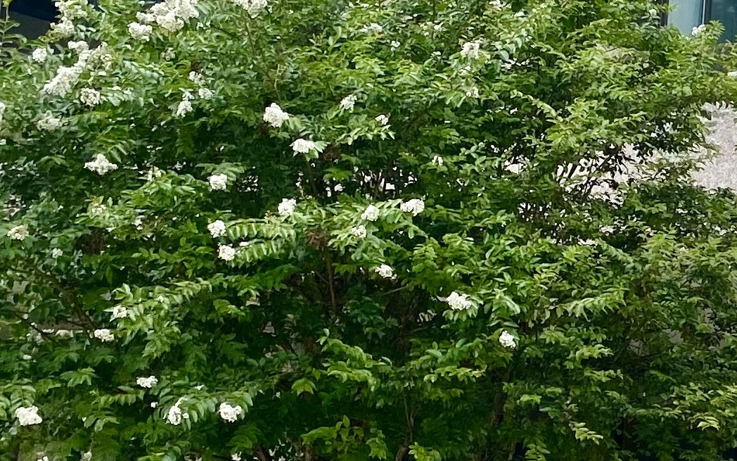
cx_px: 1271
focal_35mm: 106
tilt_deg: +10.5
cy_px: 287
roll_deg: -2.6
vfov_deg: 12.3
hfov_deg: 16.8
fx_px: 2129
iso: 32
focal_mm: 4.25
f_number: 1.8
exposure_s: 1/927
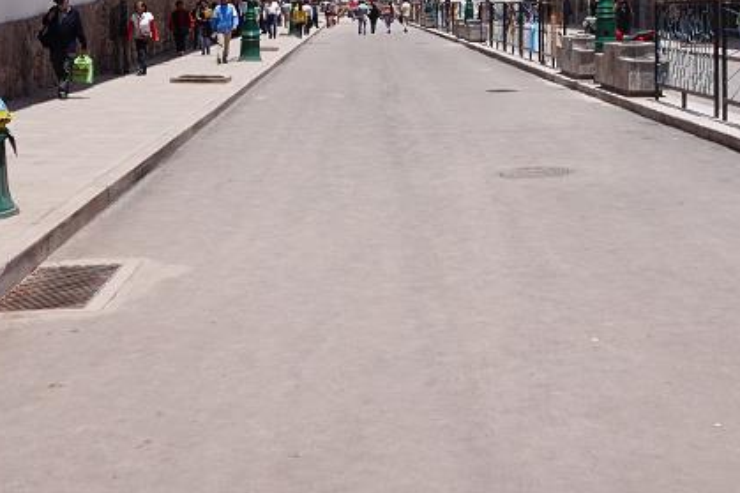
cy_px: -87
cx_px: 509
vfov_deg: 20.6
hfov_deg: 32.1
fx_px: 1274
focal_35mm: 62
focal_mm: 16
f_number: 14
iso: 100
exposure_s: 1/125
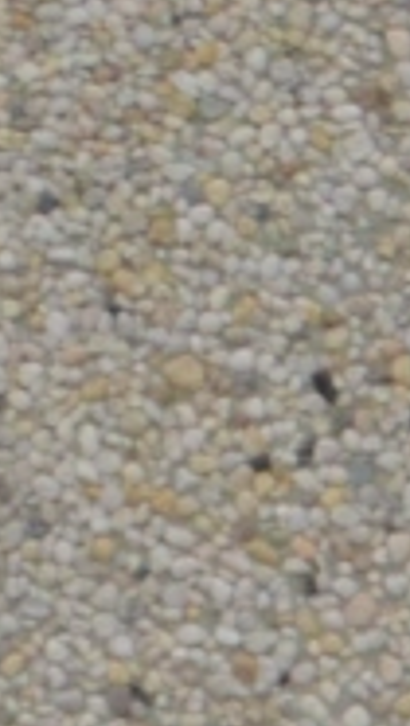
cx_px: 3639
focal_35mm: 1133
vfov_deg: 1.9
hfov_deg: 1.0
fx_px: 21838
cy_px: 2053
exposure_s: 1/125
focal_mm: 70
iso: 800
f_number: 5.3
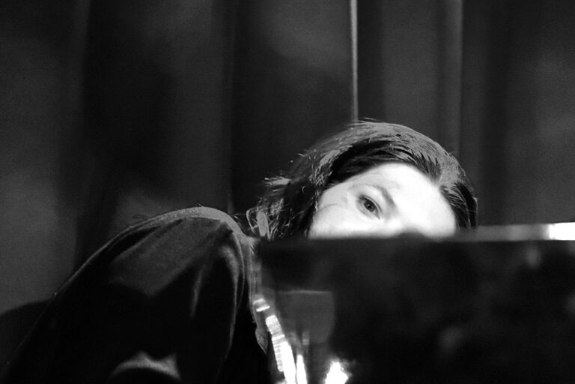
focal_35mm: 155
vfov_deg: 8.9
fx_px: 2476
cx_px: 288
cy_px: 192
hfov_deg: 13.2
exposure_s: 1/160
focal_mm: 155
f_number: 2.8
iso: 12800
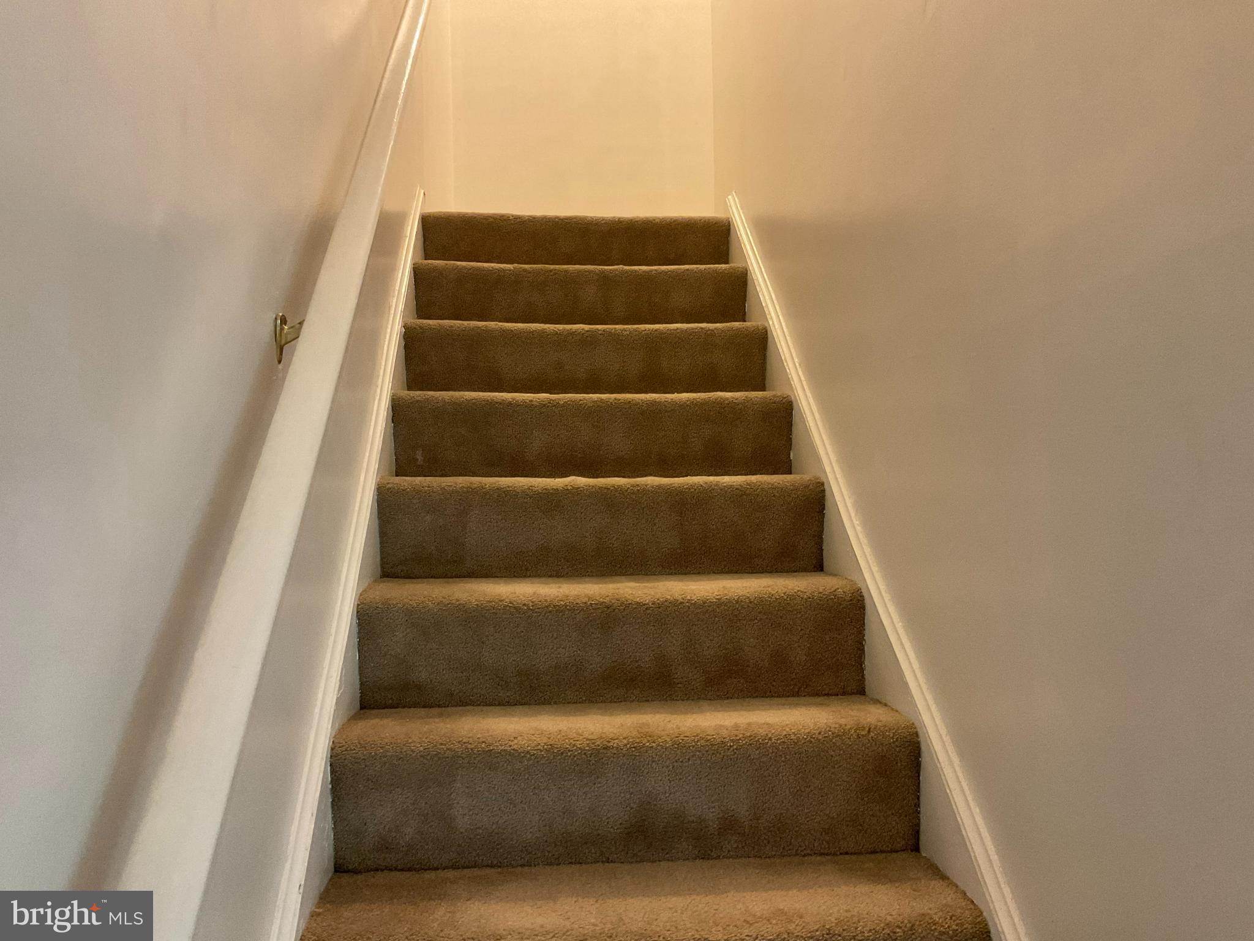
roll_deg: +0.6
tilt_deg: +0.3
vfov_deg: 48.2
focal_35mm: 29
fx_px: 1051
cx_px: 627
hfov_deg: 61.7
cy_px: 470
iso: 250
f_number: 1.8
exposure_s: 1/60
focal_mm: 3
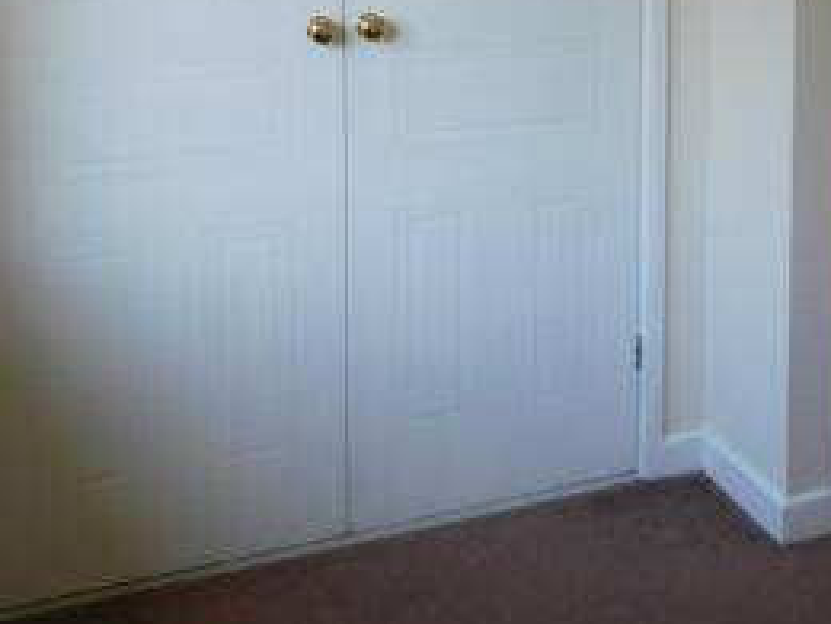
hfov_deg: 32.3
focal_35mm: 56
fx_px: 1344
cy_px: -62
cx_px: 778
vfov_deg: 24.4
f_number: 3.4
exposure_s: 1/60
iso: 125
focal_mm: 4.5
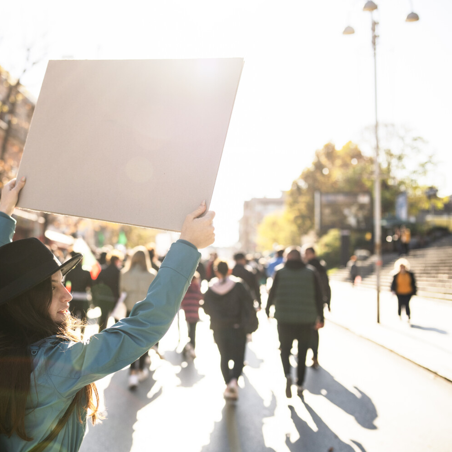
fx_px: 665
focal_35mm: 45
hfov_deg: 36.8
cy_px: 225
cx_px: 122
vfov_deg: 37.6
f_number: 2
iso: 100
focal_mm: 35
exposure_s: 1/4000
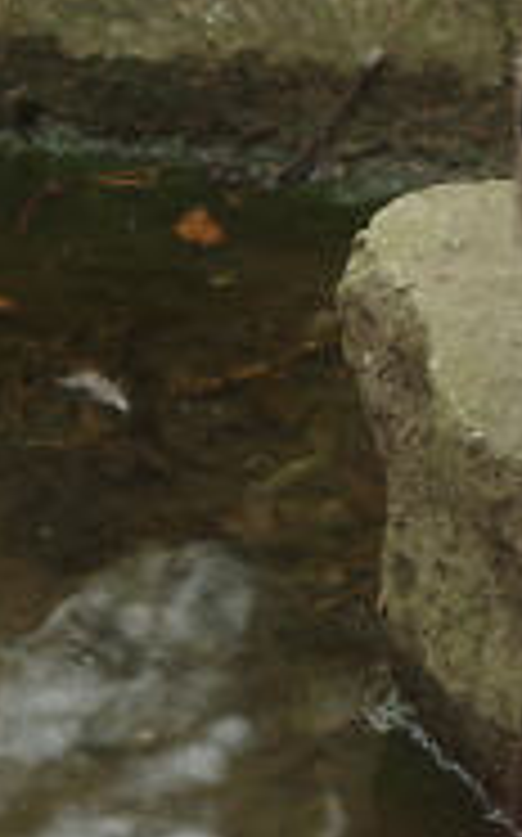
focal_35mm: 345
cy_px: 227
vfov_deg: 6.1
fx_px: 7865
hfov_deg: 3.8
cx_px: 837
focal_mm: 70
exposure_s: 1/20
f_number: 8
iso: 200
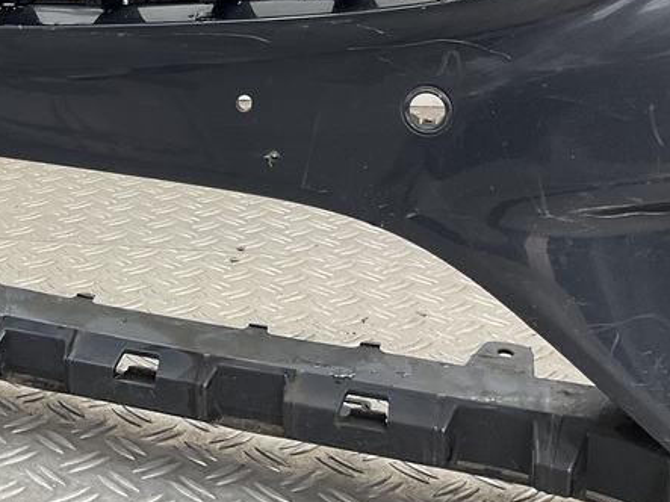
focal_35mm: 66
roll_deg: -2.8
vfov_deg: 21.4
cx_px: 103
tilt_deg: -9.2
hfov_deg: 28.5
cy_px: -6
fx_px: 1277
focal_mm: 3
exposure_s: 1/100
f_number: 1.8
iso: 40
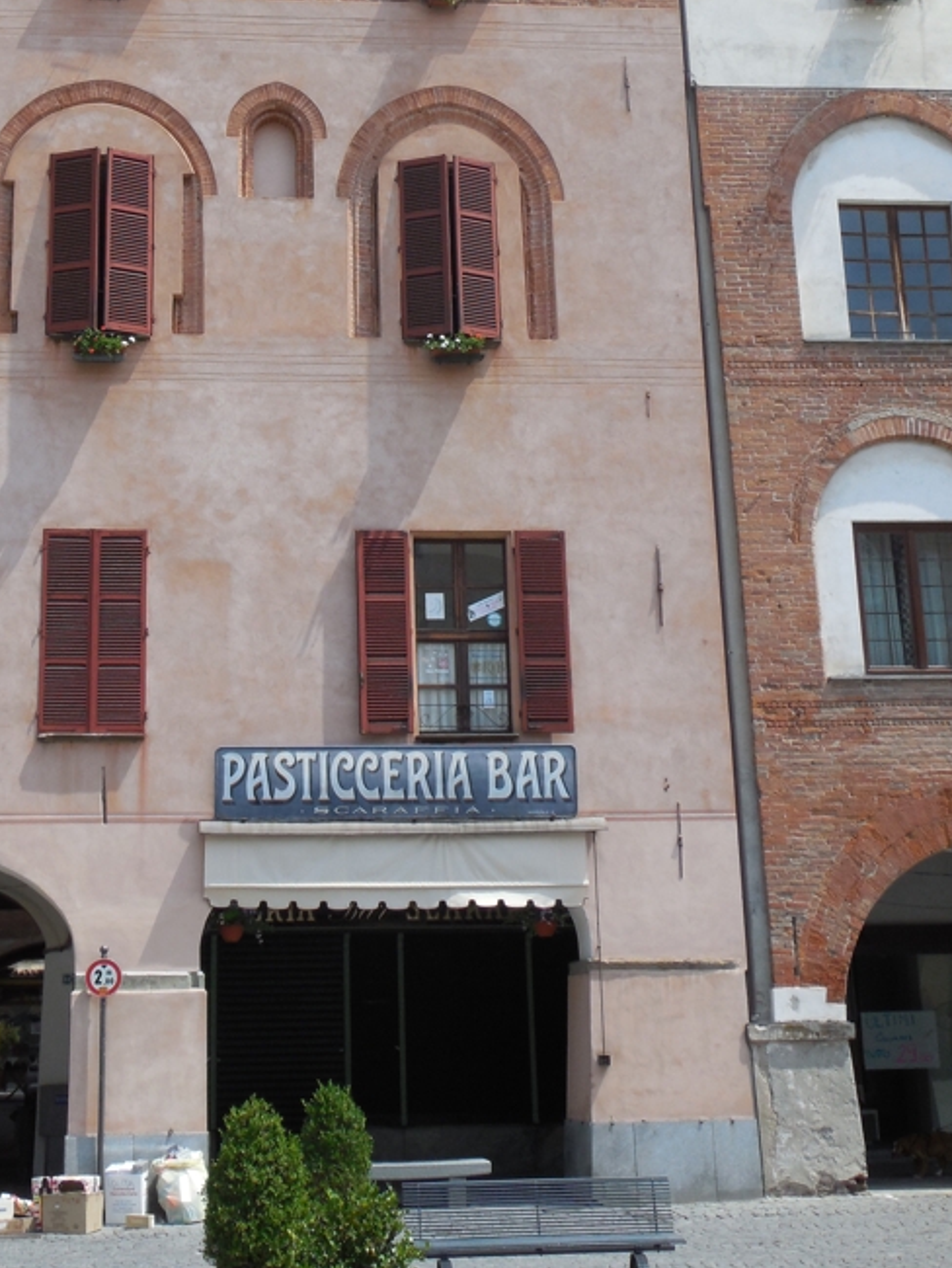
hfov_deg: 23.2
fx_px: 2309
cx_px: 312
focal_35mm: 63
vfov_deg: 30.2
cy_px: 302
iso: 125
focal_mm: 7.1
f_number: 3.6
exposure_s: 1/1250
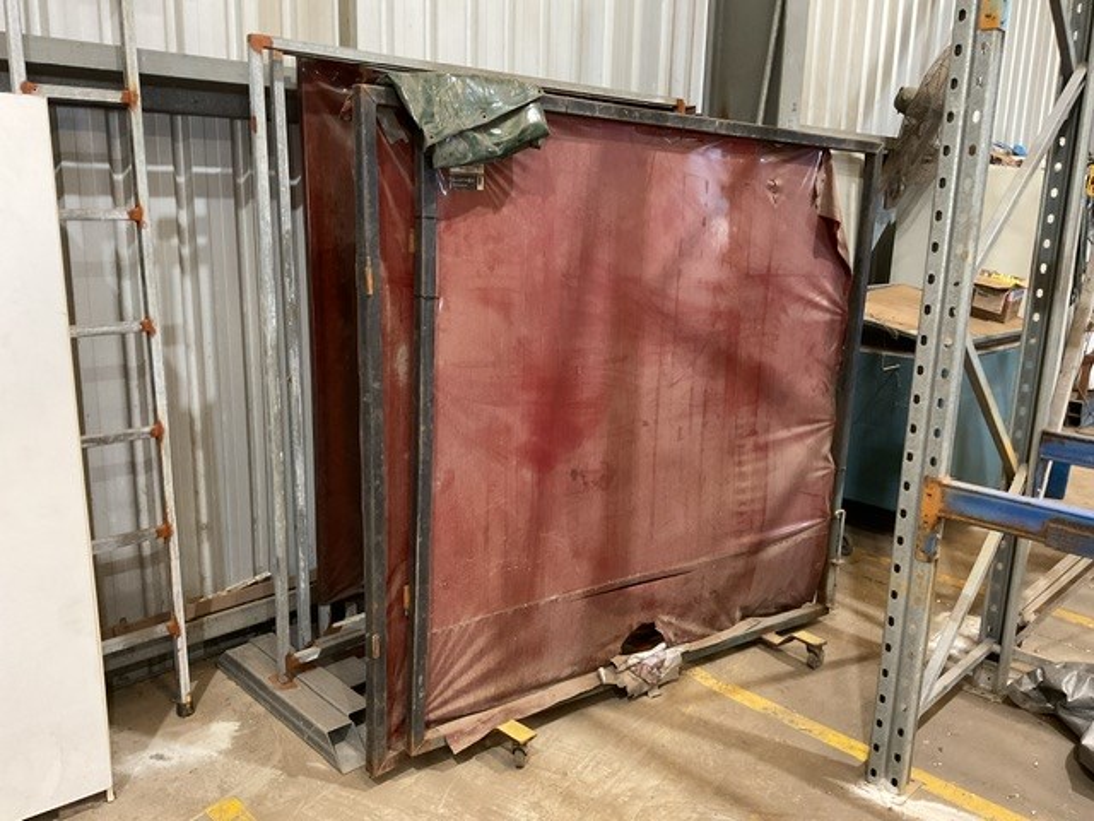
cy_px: 410
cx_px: 547
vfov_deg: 48.2
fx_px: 917
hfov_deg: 61.7
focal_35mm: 29
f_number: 1.8
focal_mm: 3
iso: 250
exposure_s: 1/60
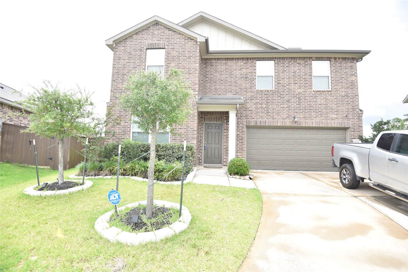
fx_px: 181
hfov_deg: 96.7
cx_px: 204
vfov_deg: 73.8
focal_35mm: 16
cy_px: 136
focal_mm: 16
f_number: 4
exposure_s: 1/160
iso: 100
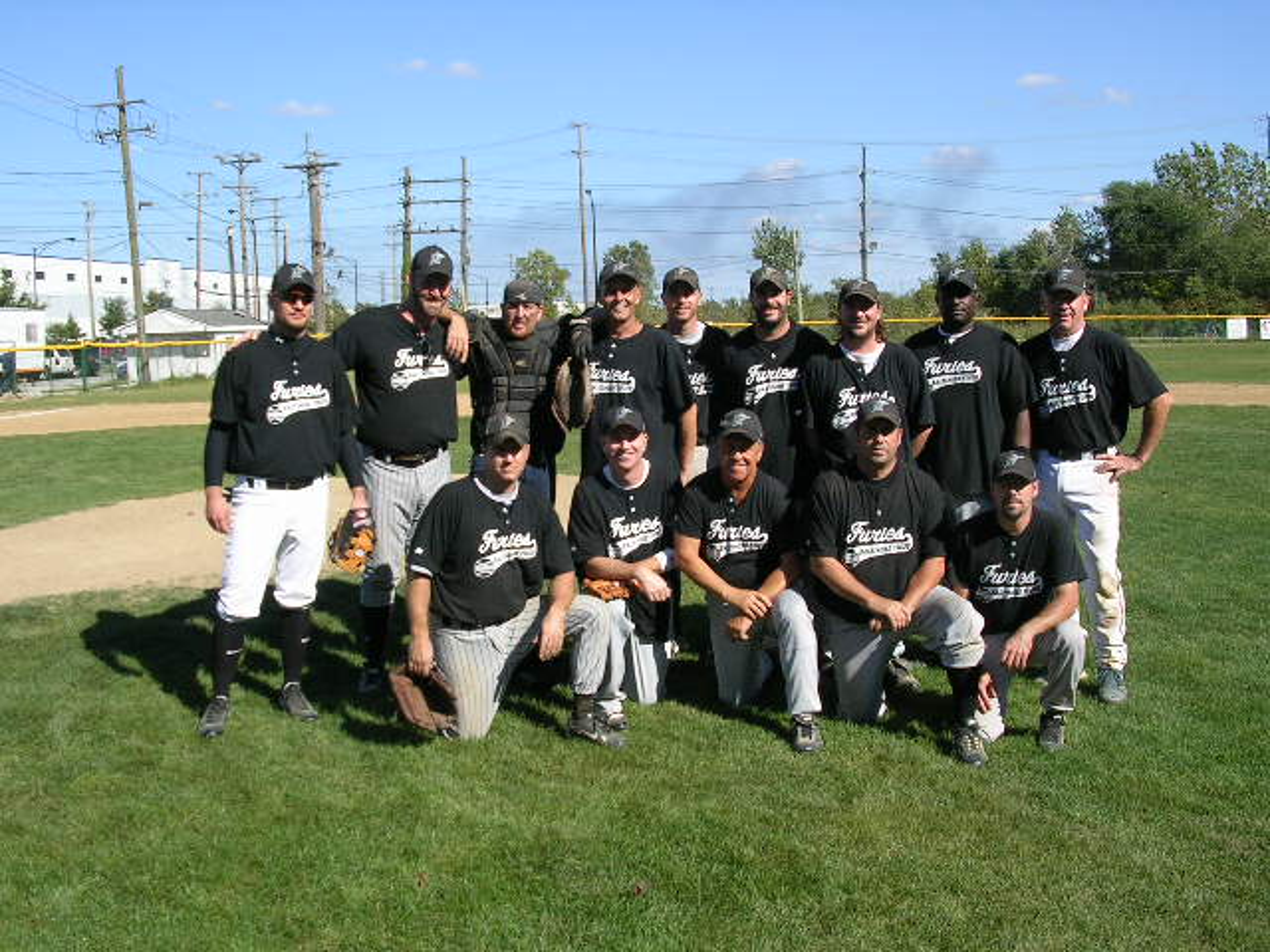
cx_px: 635
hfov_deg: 49.0
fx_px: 1394
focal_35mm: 38
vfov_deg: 37.7
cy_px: 476
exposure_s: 1/284
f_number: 5.6
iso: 50
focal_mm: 5.8
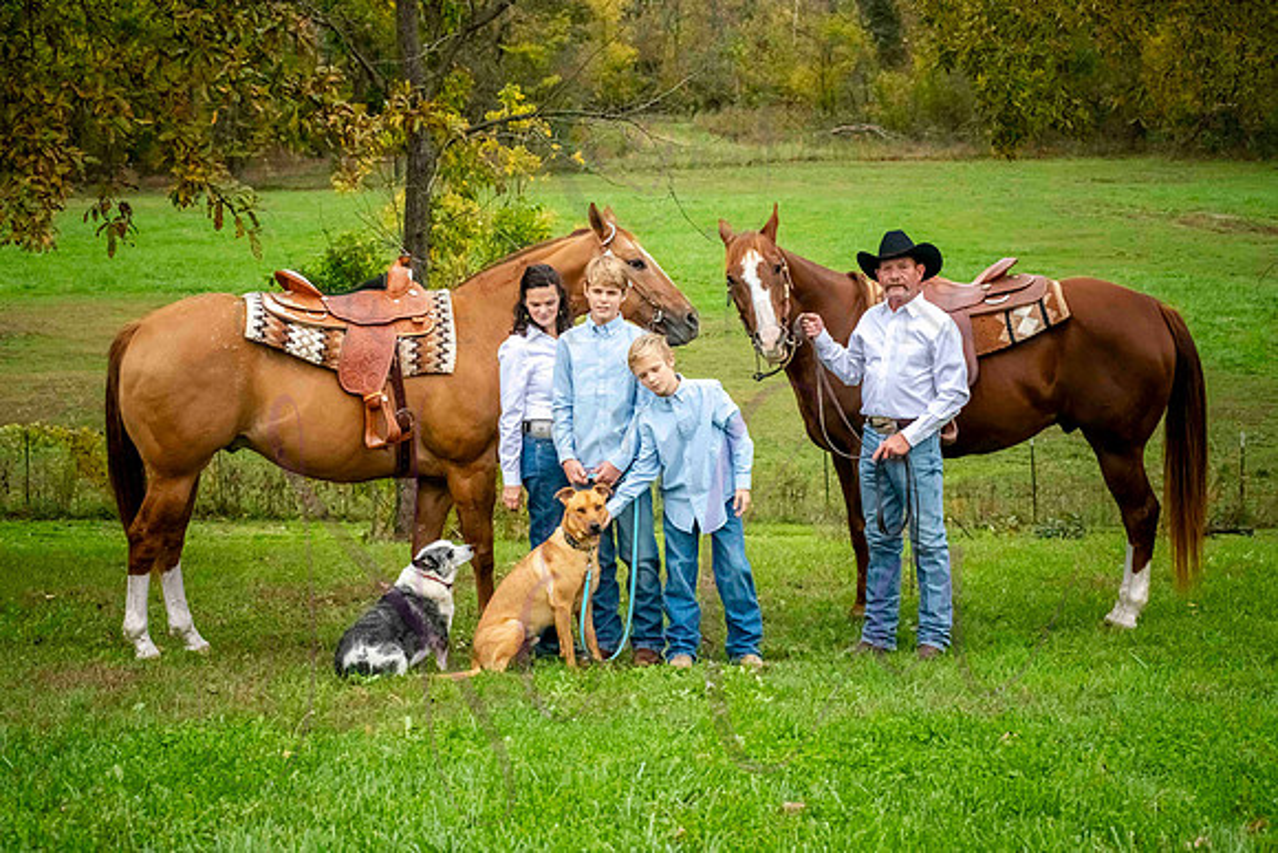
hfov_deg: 25.4
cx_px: 639
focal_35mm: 80
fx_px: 2841
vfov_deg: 17.1
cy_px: 426
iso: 2000
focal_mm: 80
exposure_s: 1/800
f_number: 9
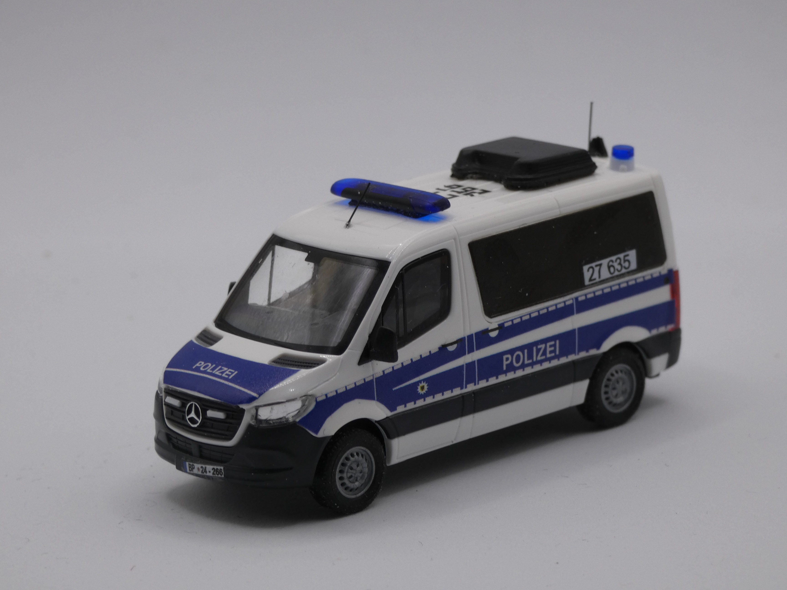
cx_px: 394
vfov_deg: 10.1
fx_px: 3342
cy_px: 295
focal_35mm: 147
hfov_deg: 13.4
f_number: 5.4
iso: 80
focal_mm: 26.3
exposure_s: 1/80
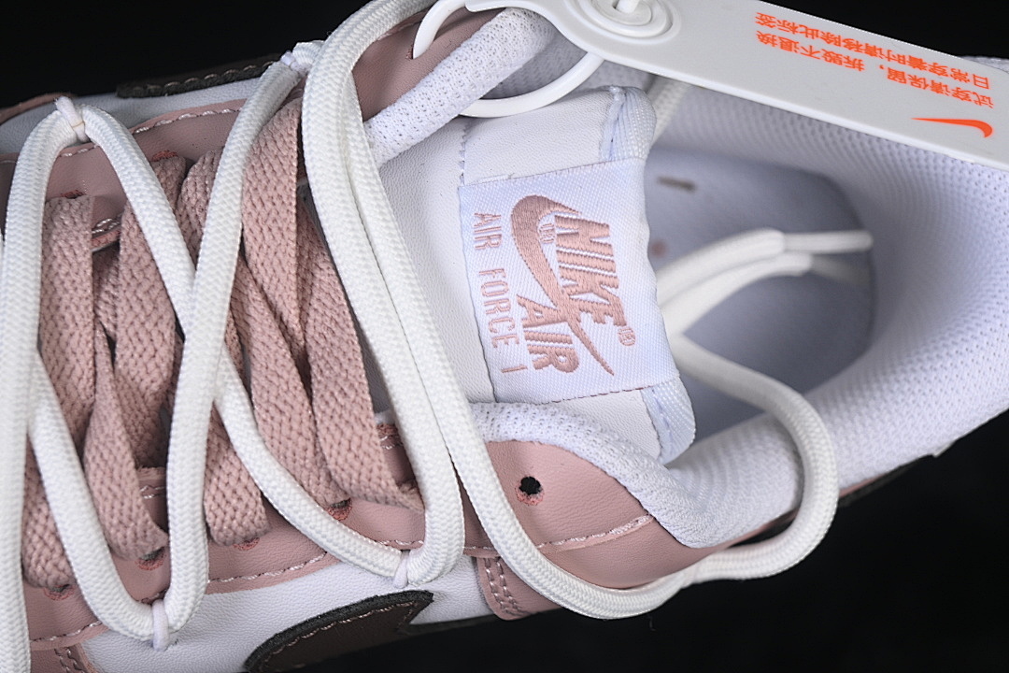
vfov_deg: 18.2
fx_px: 2102
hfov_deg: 27.0
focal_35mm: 75
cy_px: 336
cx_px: 504
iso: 160
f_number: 7.1
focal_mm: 50
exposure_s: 1/80
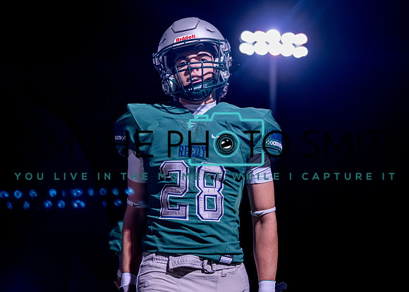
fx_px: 1002
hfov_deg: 23.1
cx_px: 197
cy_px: 127
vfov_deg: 16.6
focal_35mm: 86
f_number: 2.8
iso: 2000
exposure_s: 1/1000
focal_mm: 70
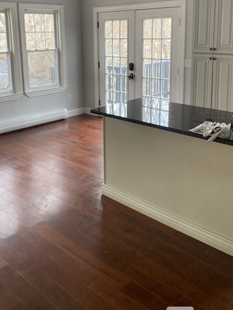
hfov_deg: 37.7
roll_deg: +1.0
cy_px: 107
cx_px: 106
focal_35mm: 38
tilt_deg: -10.2
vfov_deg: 48.3
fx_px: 341
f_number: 1.8
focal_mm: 4.25
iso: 80
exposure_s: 1/121
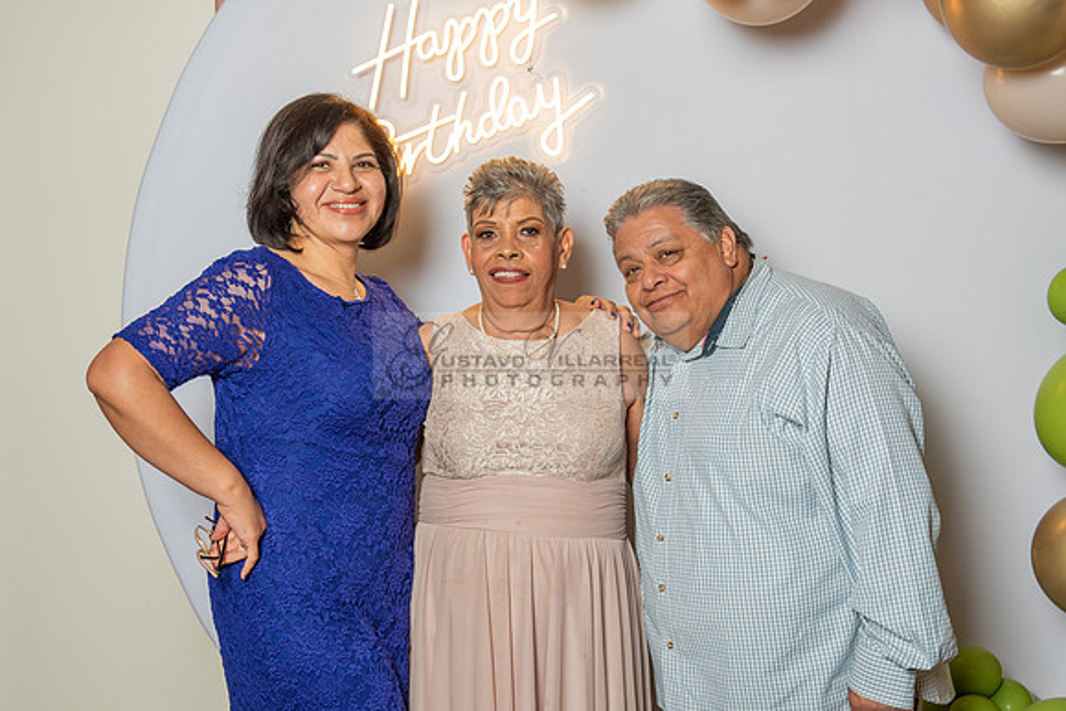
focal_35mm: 61
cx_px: 511
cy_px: 409
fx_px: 1805
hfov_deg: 32.9
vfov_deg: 22.3
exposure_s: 1/160
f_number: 4
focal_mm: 48
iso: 200
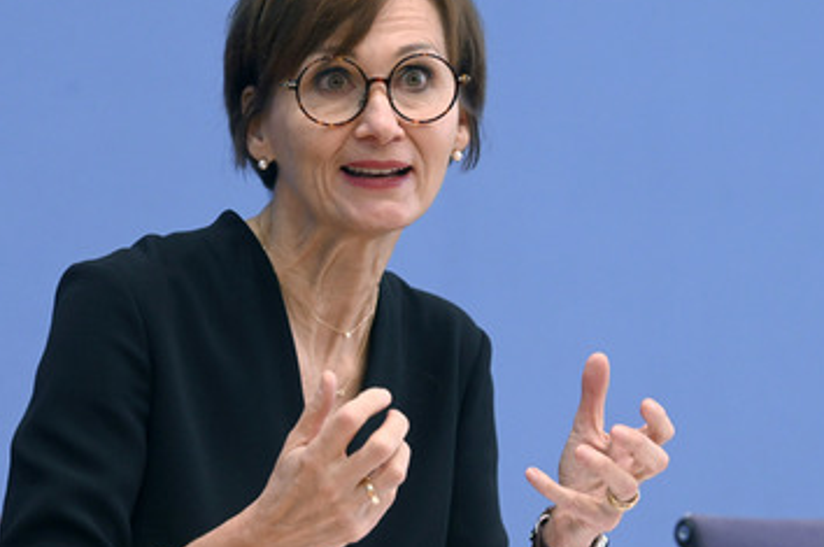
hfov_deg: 12.0
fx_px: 3931
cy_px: 240
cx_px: 376
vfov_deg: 8.0
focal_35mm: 172
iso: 4000
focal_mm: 135
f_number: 5.6
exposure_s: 1/640
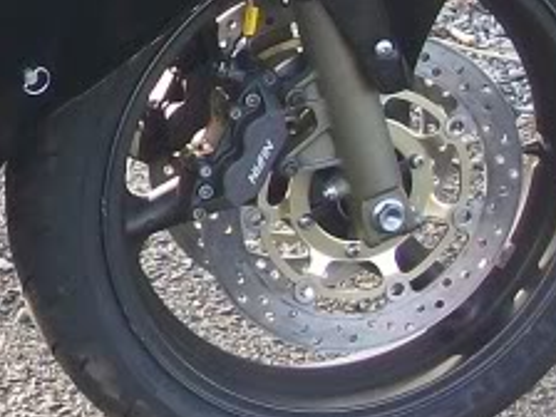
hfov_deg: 9.0
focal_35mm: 206
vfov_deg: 7.1
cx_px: -598
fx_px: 3309
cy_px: -161
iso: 80
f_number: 3
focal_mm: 7.6
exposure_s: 1/81.6
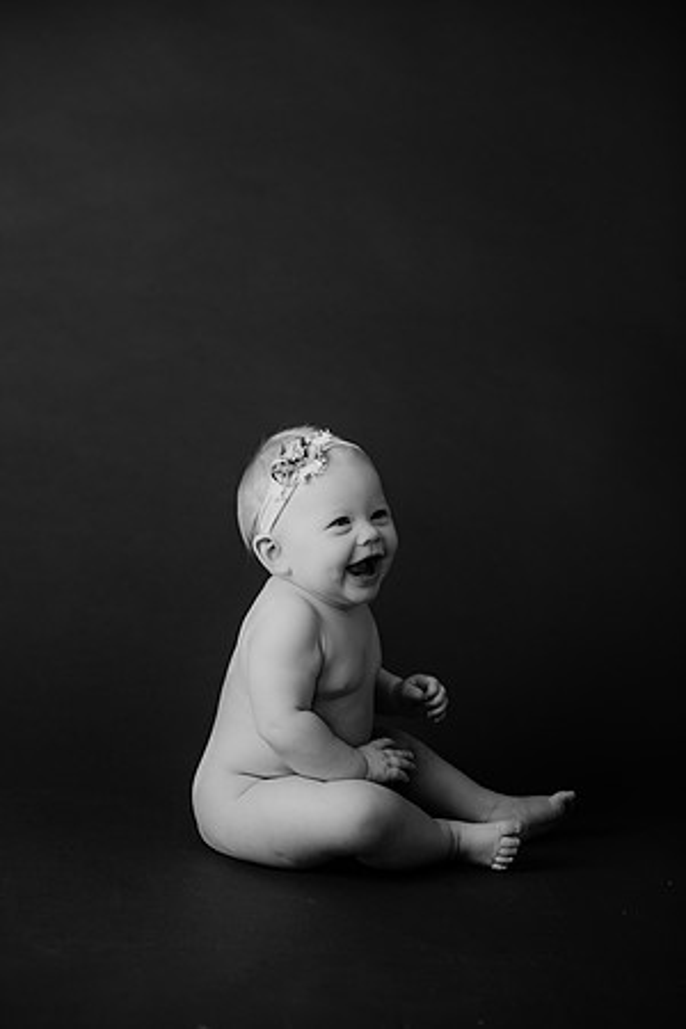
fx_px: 2429
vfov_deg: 23.9
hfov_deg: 16.1
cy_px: 514
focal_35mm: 85
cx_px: 343
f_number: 2.8
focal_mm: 85
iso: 100
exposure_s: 1/160
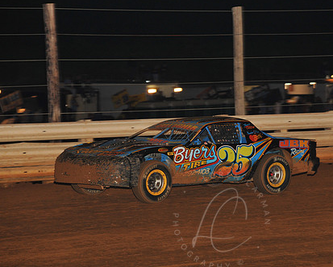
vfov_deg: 7.6
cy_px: 146
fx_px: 2012
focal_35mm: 204
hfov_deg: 9.5
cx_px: 221
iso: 1250
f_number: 6.3
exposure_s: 1/320
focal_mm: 155
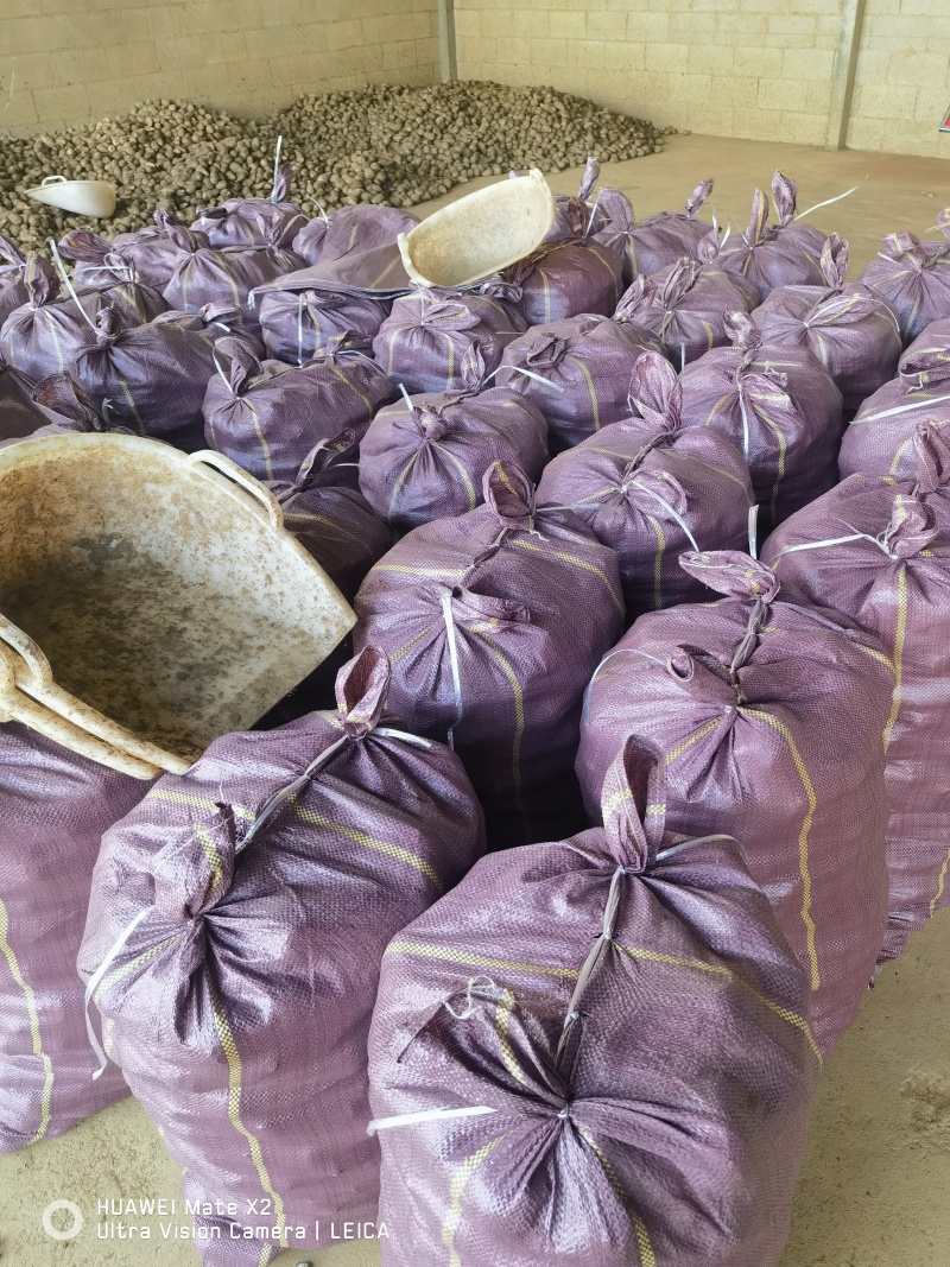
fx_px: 988
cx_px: 475
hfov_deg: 51.3
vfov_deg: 65.3
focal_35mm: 27
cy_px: 634
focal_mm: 6.67
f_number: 1.9
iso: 200
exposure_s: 1/100
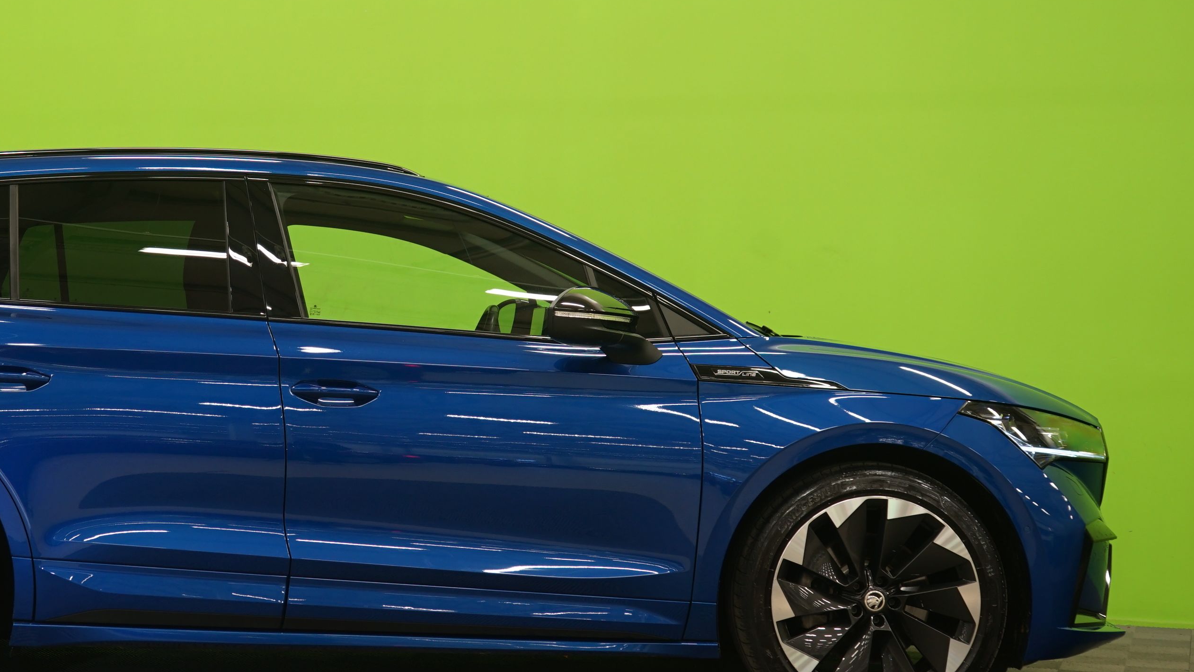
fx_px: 2121
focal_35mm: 67
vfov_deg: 18.0
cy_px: 297
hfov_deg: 31.0
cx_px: 322
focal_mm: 41
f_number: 5
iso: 400
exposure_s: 1/8
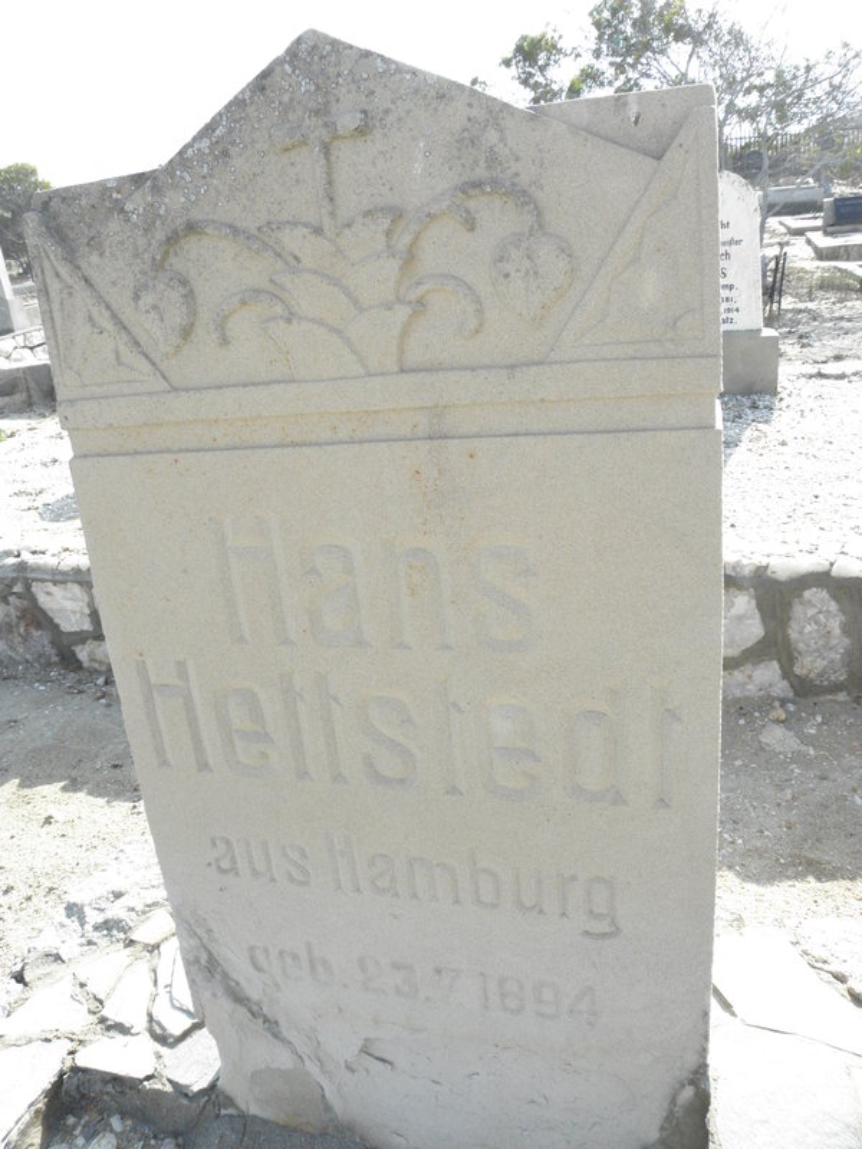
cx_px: 431
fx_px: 863
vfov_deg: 67.3
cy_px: 574
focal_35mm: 26
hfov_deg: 53.1
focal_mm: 4.6
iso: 200
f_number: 5.6
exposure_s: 1/320
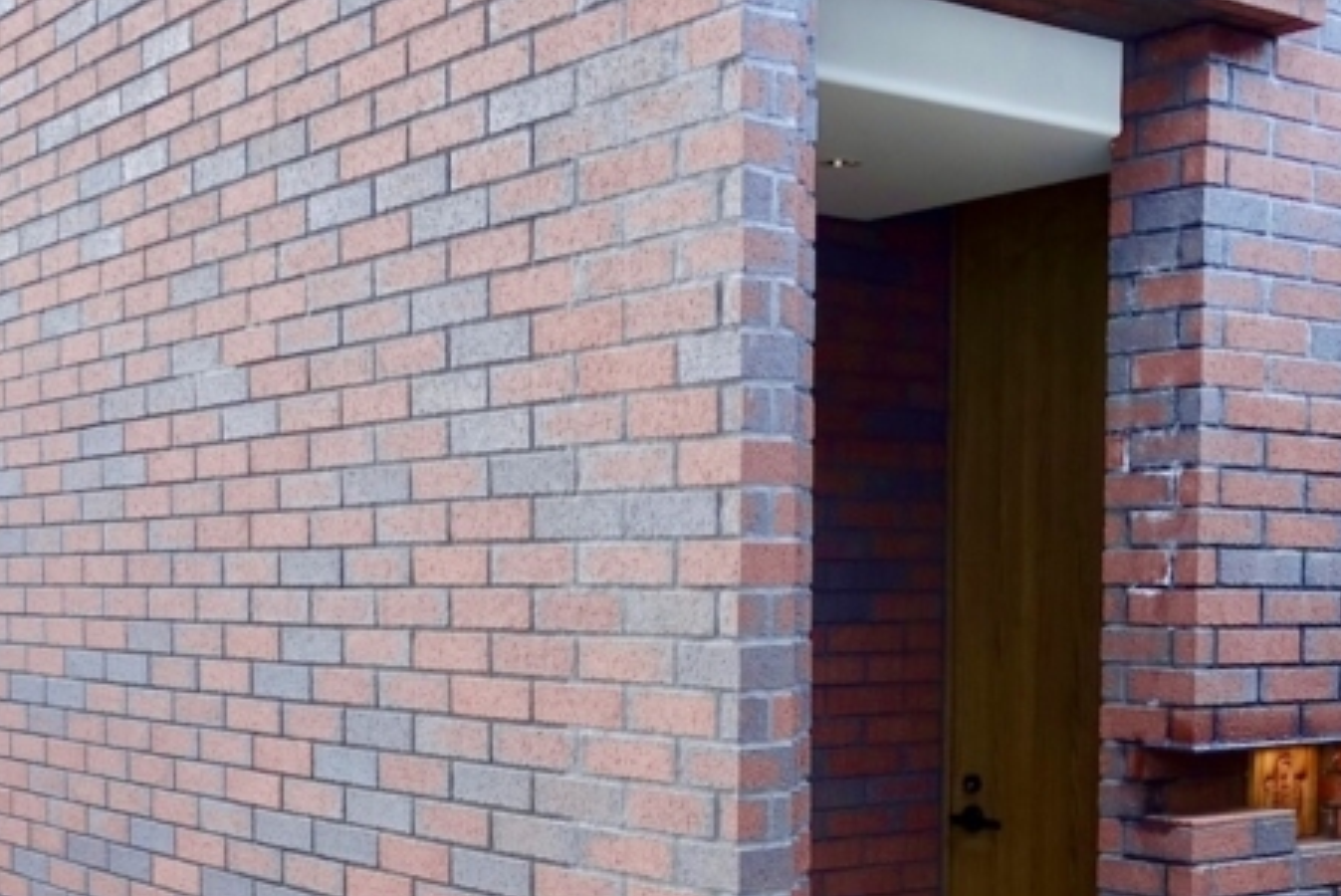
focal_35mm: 55
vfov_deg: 24.2
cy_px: 724
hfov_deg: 36.2
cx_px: 639
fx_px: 2050
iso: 125
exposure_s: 1/40
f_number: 2.8
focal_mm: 8.8
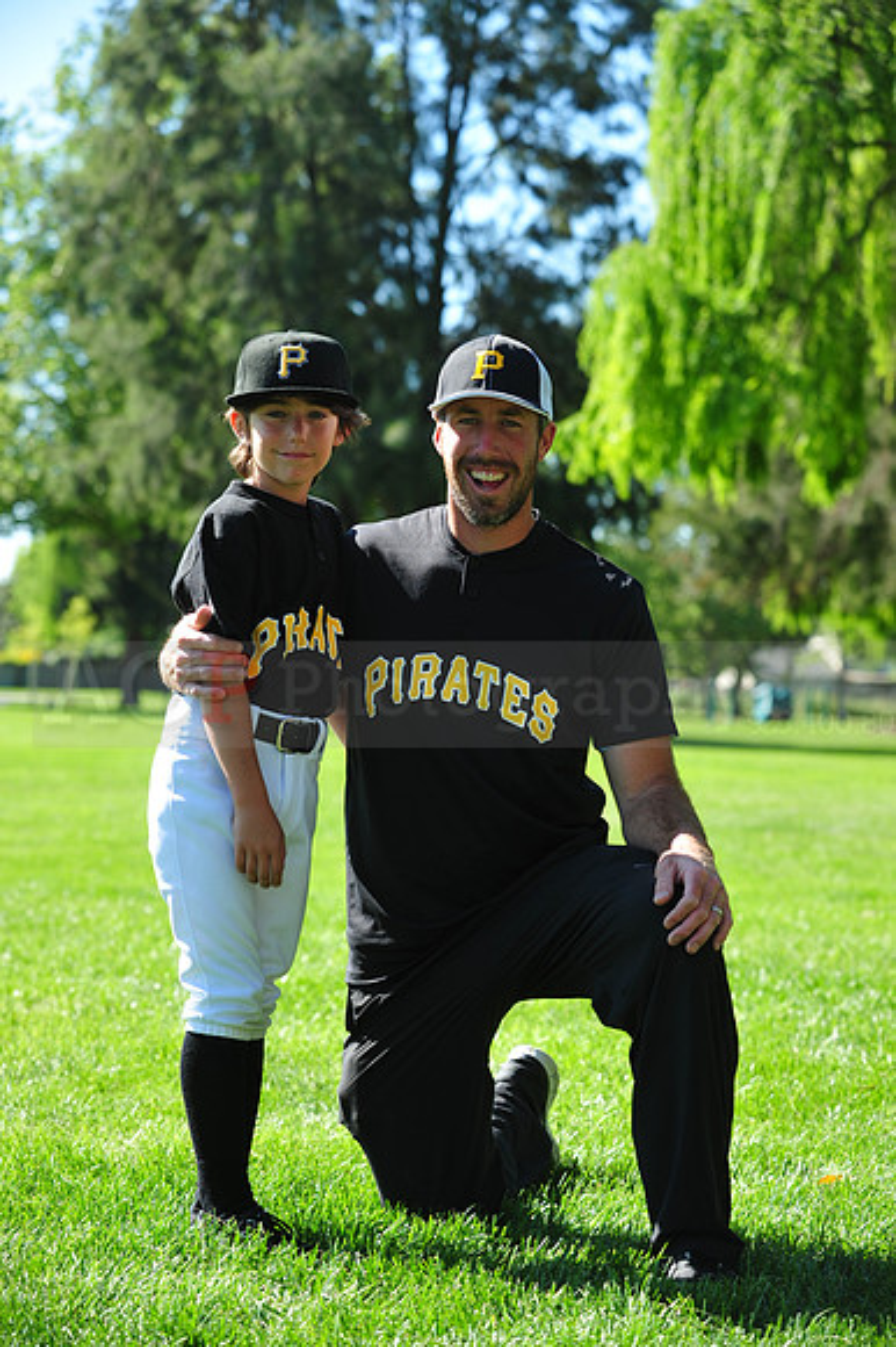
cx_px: 448
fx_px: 2990
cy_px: 674
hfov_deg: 17.0
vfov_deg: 25.4
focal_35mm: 80
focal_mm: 80
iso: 200
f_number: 5
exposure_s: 1/400
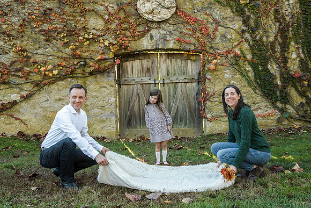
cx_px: 156
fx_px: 328
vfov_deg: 35.1
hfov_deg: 50.7
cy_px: 104
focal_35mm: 38
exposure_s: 1/200
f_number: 5.6
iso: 640
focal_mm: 38
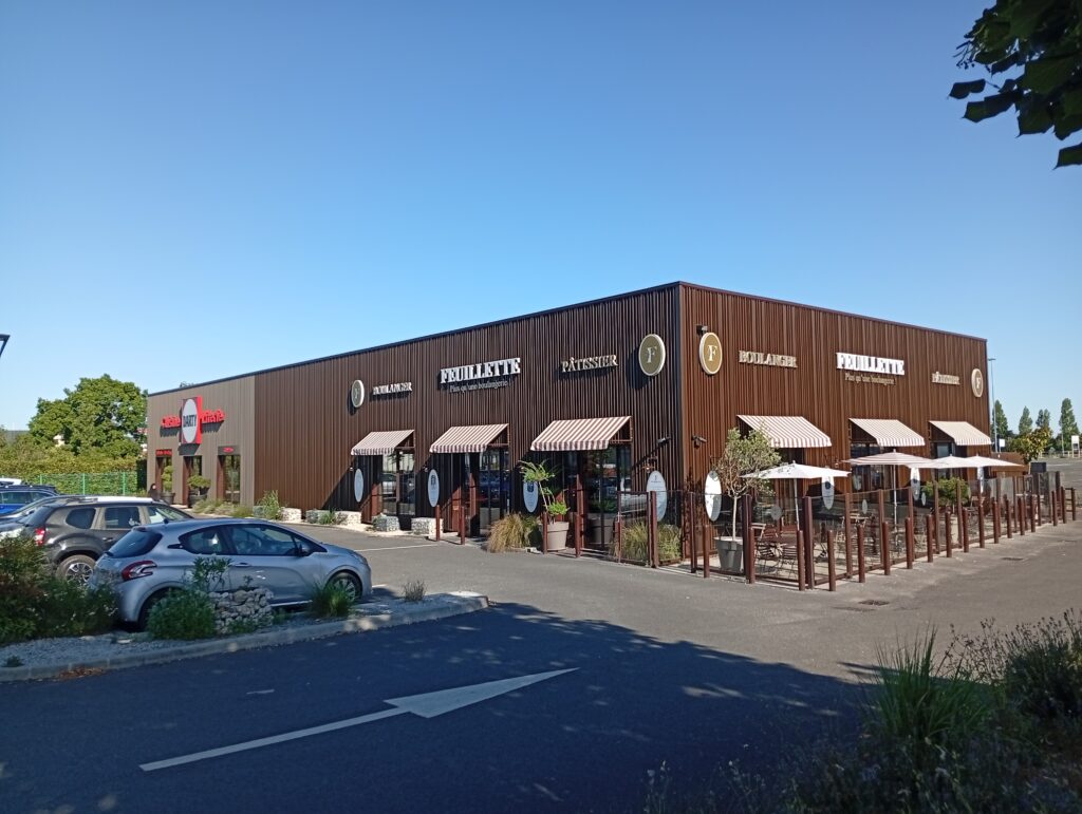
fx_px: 845
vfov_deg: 51.5
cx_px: 541
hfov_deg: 65.2
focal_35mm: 27
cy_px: 407
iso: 52
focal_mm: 3.98
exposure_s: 1/495
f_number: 1.8
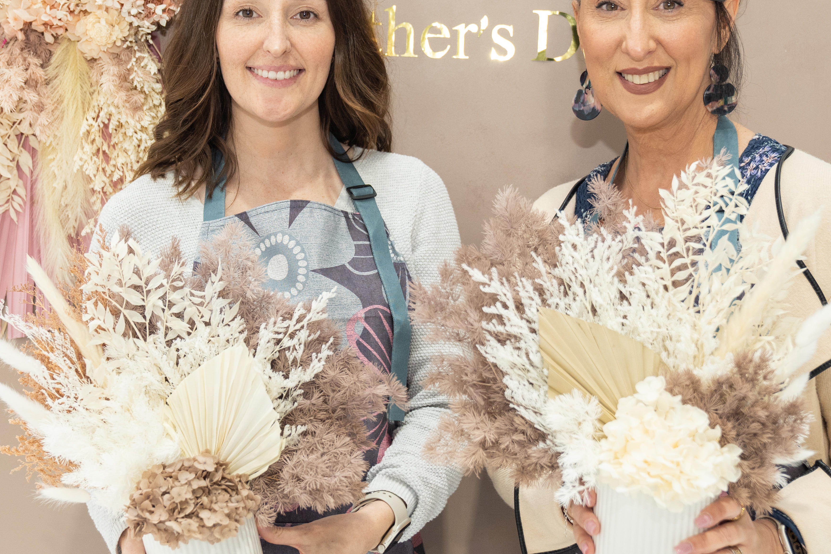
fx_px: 1546
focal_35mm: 67
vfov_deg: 20.3
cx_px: 372
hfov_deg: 30.1
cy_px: 267
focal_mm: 39
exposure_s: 1/250
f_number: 3.5
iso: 1250
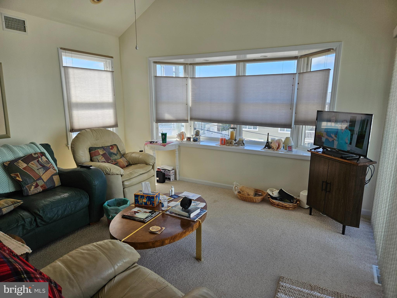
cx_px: 198
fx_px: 264
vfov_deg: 58.9
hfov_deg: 73.9
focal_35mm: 23
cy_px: 149
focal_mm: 5.4
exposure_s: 1/372
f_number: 1.8
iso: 50
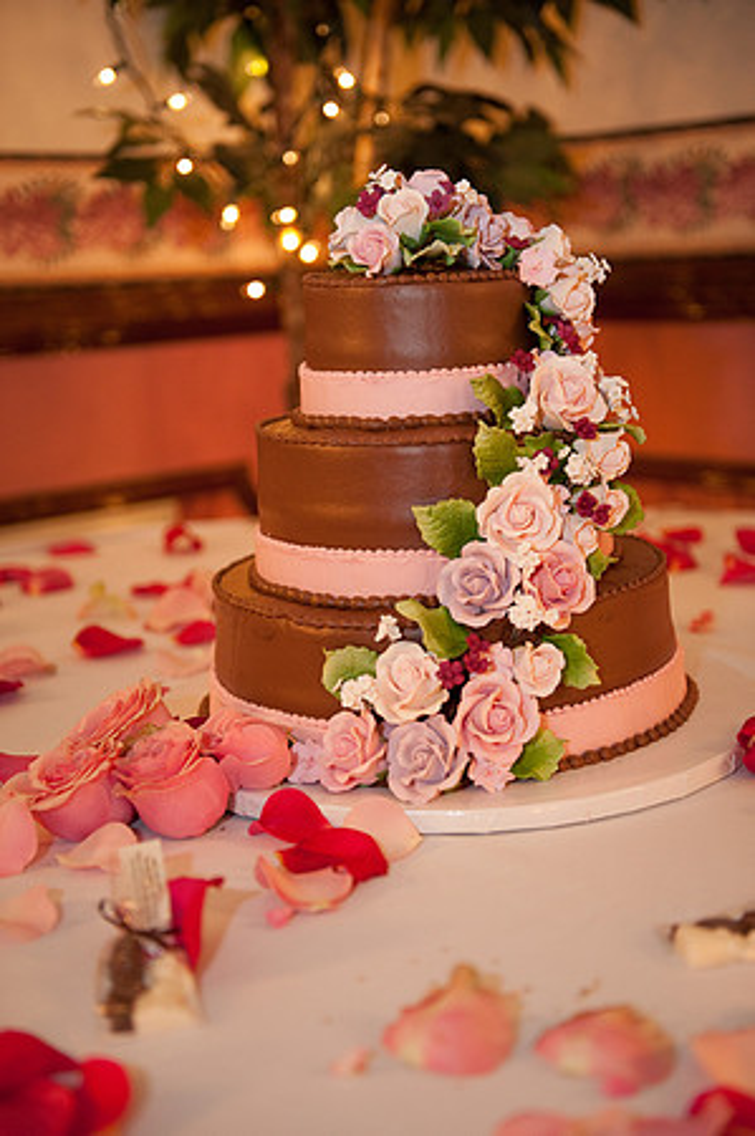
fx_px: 1576
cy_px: 568
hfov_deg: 26.9
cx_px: 378
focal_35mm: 50
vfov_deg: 39.6
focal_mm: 50
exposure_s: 1/60
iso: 1250
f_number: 2.8
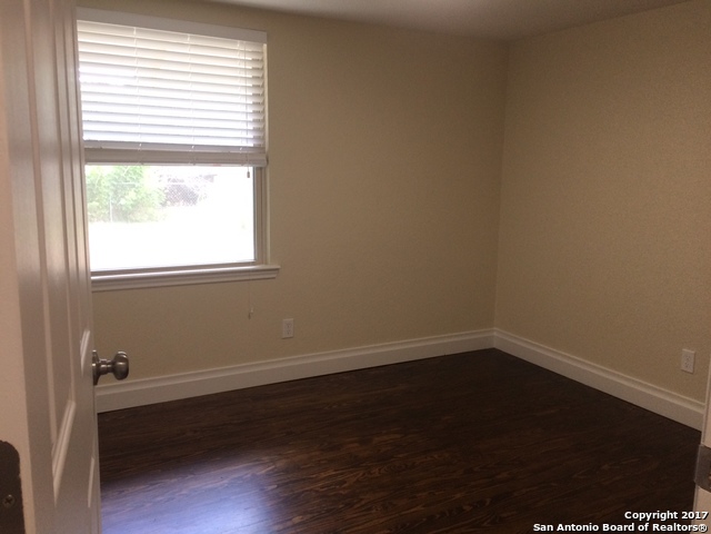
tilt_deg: -7.8
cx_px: 356
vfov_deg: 48.2
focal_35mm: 29
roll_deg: -1.4
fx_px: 596
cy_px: 267
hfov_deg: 61.7
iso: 50
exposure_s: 1/30
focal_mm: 4.15
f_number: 2.2
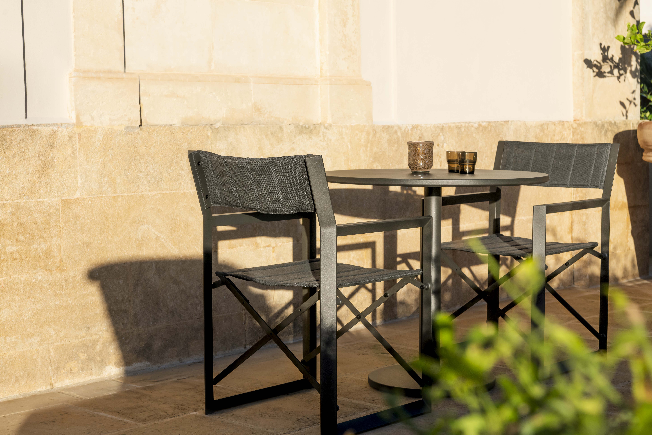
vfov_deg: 20.0
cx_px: 355
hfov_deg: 29.6
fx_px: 1231
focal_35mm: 68
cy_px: 232
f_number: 8
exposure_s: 1/640
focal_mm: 62
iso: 200
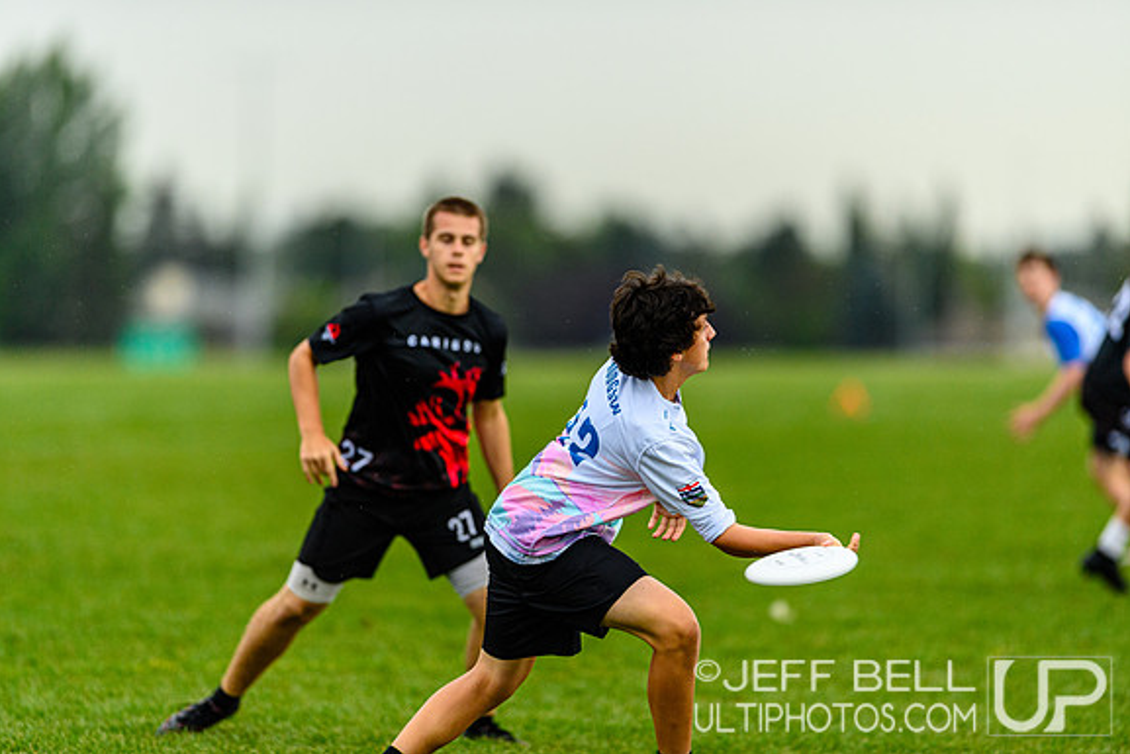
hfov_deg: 5.1
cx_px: 564
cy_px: 377
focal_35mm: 402
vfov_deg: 3.4
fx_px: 12621
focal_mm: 400
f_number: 3.2
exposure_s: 1/1250
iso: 800
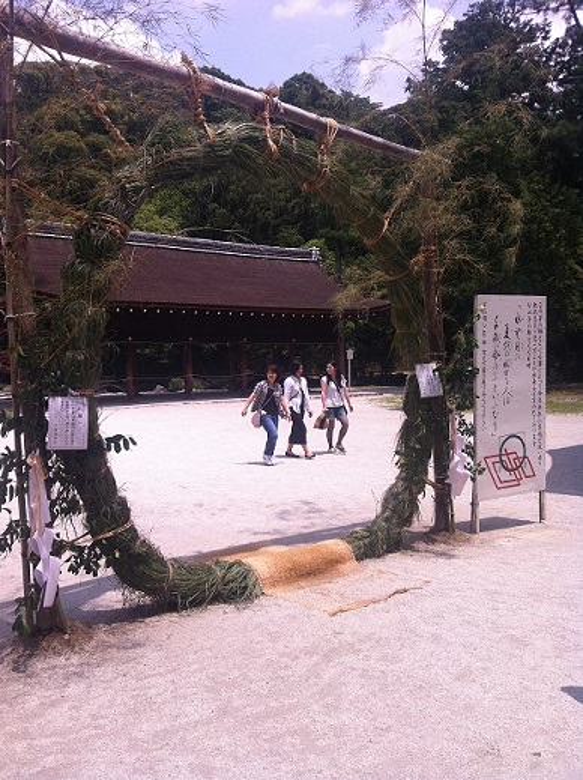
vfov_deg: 52.7
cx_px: 292
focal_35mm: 35
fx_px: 788
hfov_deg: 40.6
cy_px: 390
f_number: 2.8
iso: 80
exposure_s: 1/2011
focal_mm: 3.85
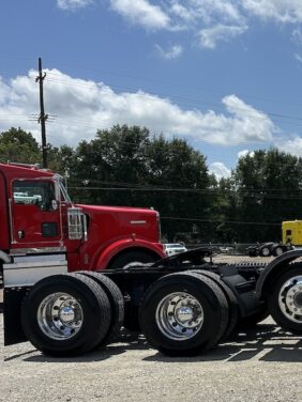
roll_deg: +2.8
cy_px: 239
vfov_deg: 38.8
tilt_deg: +0.7
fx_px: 570
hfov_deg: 25.3
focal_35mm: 49
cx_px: 402
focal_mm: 6.86
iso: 80
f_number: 1.78
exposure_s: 1/7576
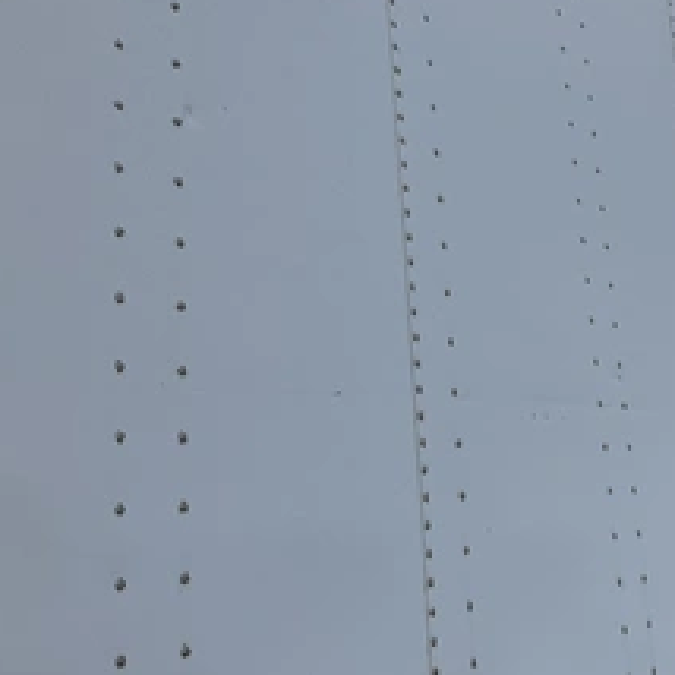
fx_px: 1059
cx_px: 571
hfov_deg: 33.9
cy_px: 300
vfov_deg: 35.3
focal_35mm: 48
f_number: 1.8
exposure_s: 1/1577
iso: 25
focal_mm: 3
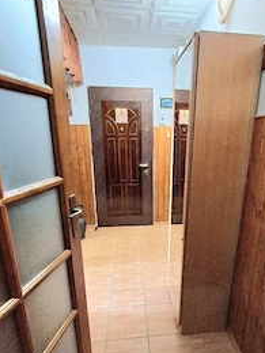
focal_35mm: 20
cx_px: 159
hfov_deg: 65.4
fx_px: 204
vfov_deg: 81.4
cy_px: 197
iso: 320
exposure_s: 1/24
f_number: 2.2
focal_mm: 1.74
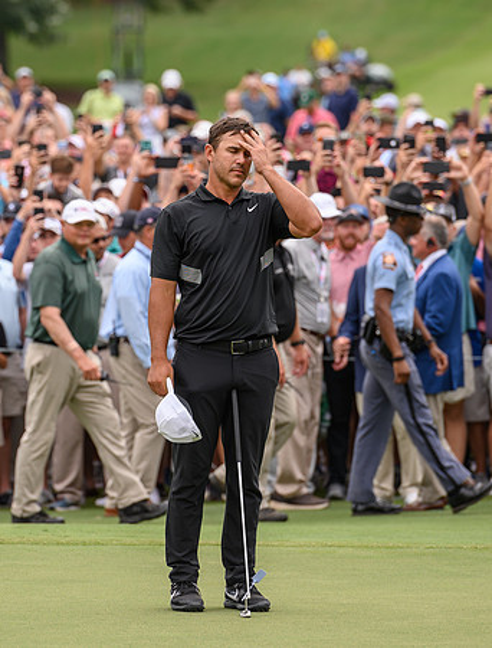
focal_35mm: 381
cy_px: 249
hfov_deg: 3.9
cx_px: 148
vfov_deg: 5.2
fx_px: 7164
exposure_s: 1/400
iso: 160
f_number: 4
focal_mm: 200
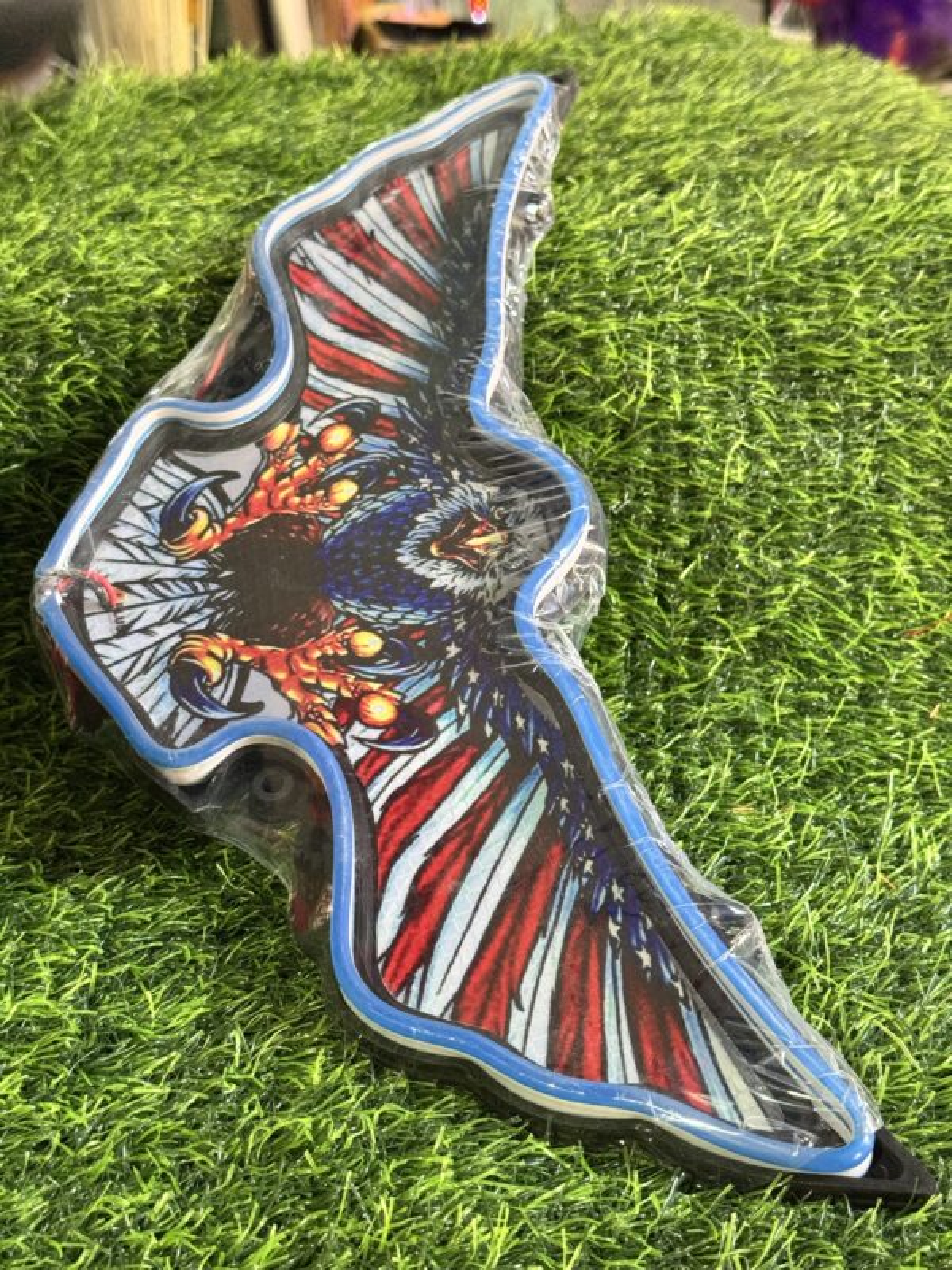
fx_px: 1760
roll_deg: +1.7
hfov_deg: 30.3
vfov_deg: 39.7
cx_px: 476
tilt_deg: -25.8
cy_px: 635
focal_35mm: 48
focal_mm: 6.76
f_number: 1.78
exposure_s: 1/50
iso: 250
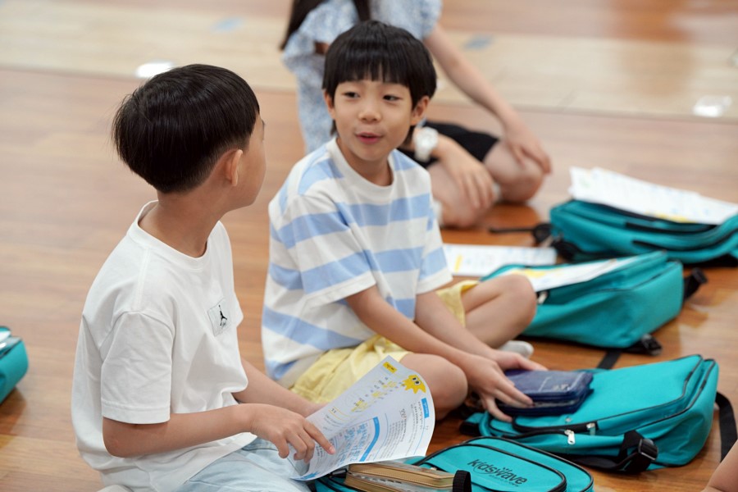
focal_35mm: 127
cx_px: 369
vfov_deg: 10.8
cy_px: 246
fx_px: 2603
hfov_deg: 16.1
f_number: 4
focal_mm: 127
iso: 1600
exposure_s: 1/160
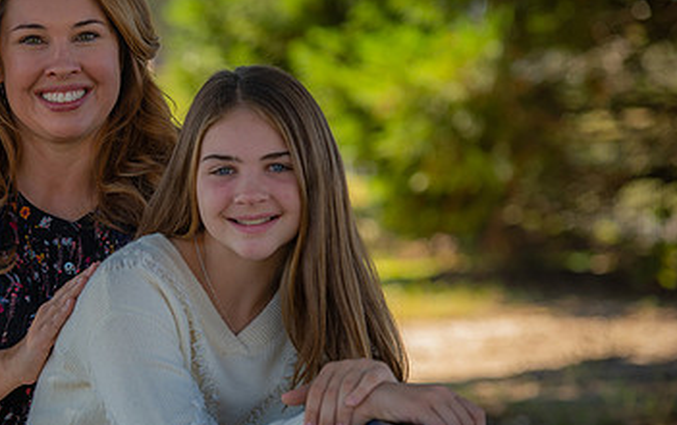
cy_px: 209
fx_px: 3601
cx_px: 177
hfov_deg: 10.7
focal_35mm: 195
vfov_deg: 6.7
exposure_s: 1/250
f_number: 3.5
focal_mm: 116
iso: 50
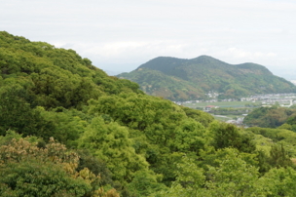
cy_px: 103
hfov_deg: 28.3
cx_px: 280
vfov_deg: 20.0
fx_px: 558
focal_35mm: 68
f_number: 7.1
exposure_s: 1/100
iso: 100
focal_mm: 23
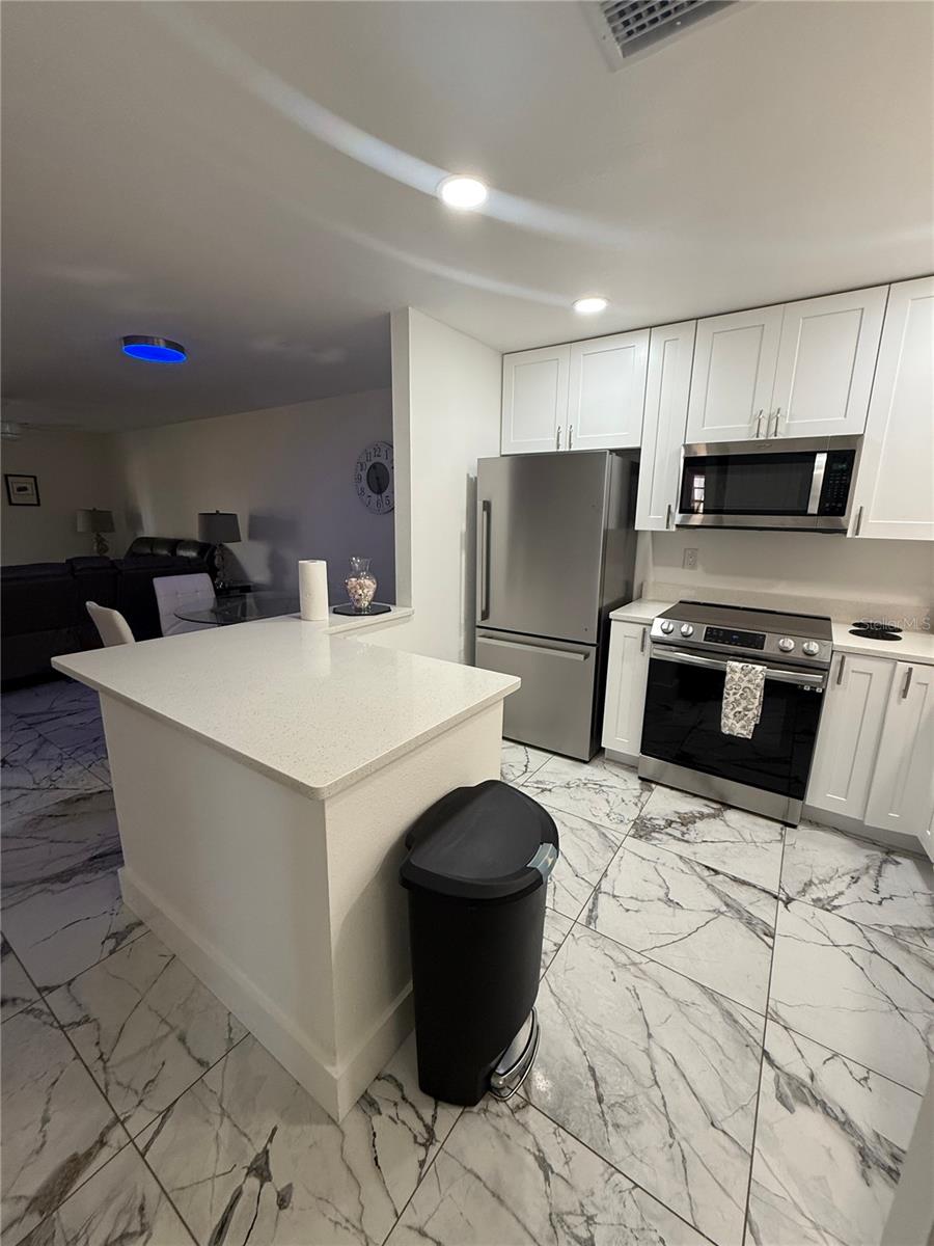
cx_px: 467
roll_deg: -2.6
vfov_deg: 102.1
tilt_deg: -11.6
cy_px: 623
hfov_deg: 85.7
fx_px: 504
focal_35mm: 14
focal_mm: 2.22
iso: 160
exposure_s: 1/120
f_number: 2.2
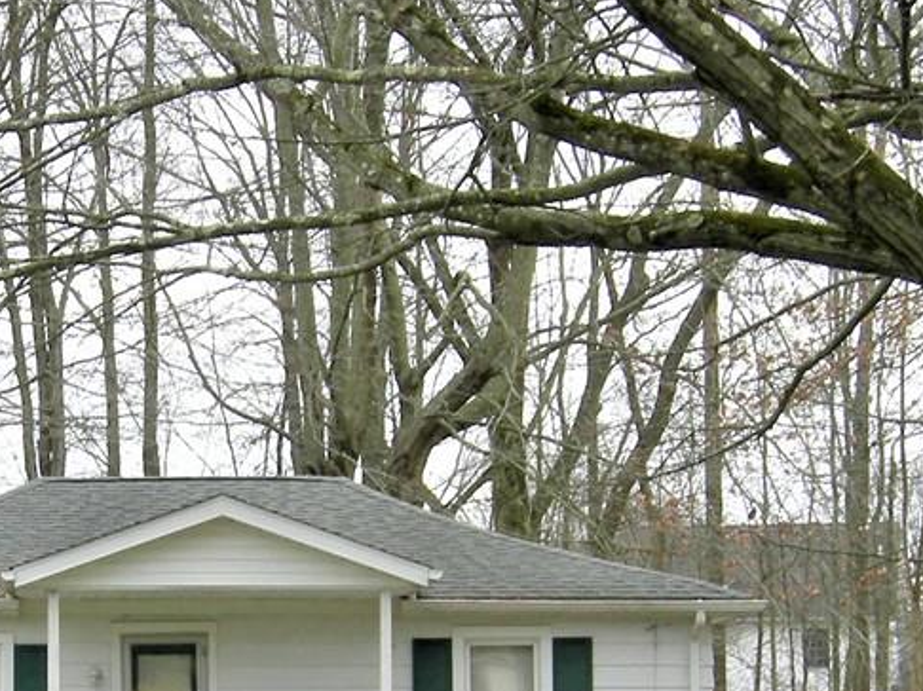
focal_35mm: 120
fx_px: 3198
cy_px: 719
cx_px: 48
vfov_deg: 12.2
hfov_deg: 16.2
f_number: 4.7
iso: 64
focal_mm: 11.9
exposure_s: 1/124
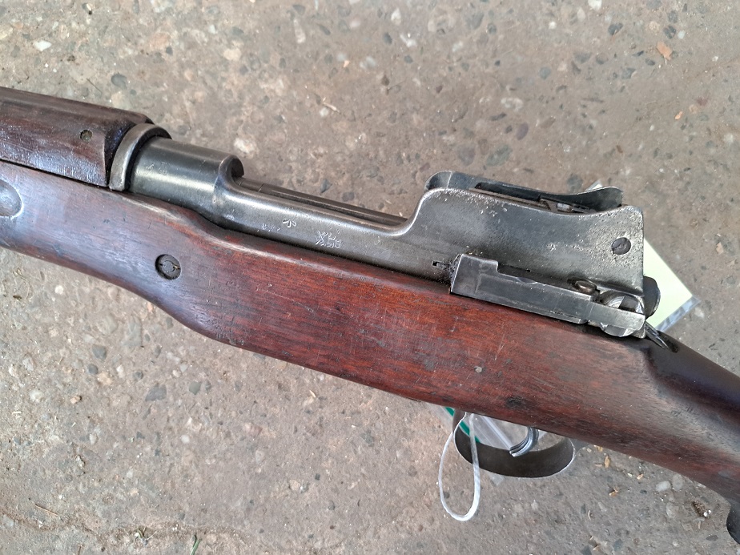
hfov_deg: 71.6
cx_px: 370
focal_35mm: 24
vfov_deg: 56.8
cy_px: 278
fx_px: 513
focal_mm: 5.23
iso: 400
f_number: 1.8
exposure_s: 1/50
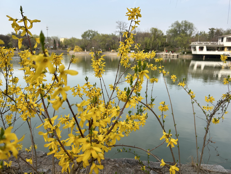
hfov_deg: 67.3
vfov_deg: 53.1
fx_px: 174
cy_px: 87
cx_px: 116
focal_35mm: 26
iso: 50
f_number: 1.5
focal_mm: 5.7
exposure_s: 1/1724
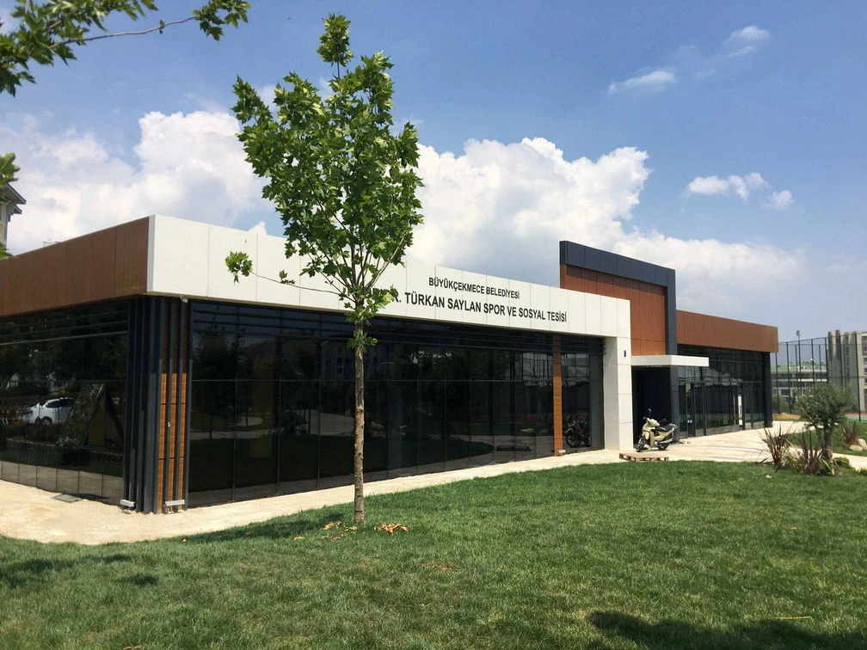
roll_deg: -1.0
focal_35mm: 29
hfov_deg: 61.7
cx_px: 434
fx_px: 726
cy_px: 325
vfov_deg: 48.2
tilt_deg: +7.1
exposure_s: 1/2198
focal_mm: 4.15
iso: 25
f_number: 2.2
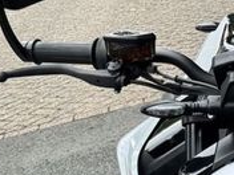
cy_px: 253
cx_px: 257
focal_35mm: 175
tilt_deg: -19.1
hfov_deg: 11.1
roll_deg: +14.7
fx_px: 1183
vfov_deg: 8.3
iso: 50
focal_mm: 6.76
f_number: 1.78
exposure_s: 1/195
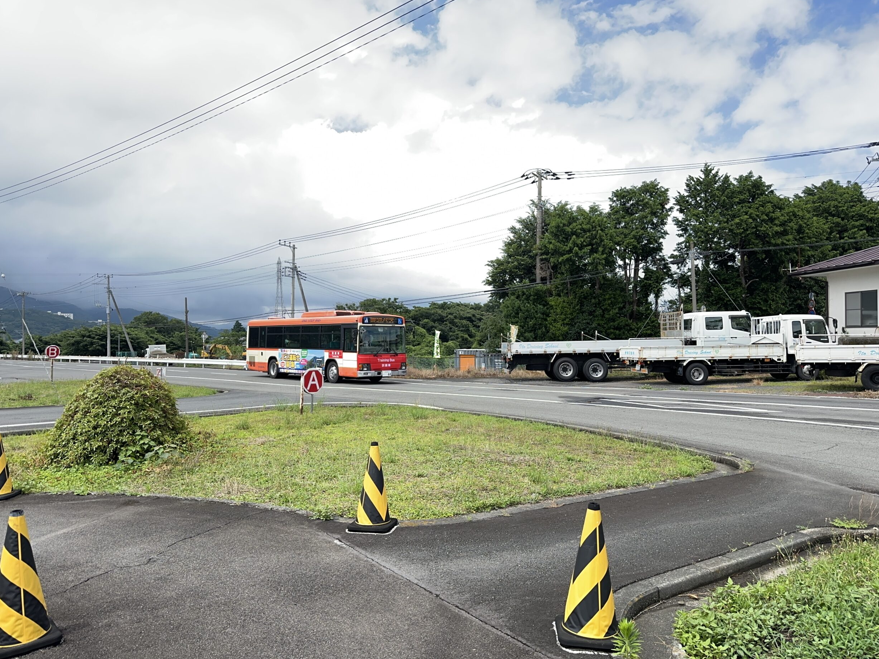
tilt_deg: +0.5
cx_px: 441
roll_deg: +0.7
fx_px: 635
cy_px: 329
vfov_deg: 54.9
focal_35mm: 25
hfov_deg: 69.4
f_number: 1.78
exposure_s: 1/1009
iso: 64
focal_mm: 6.86
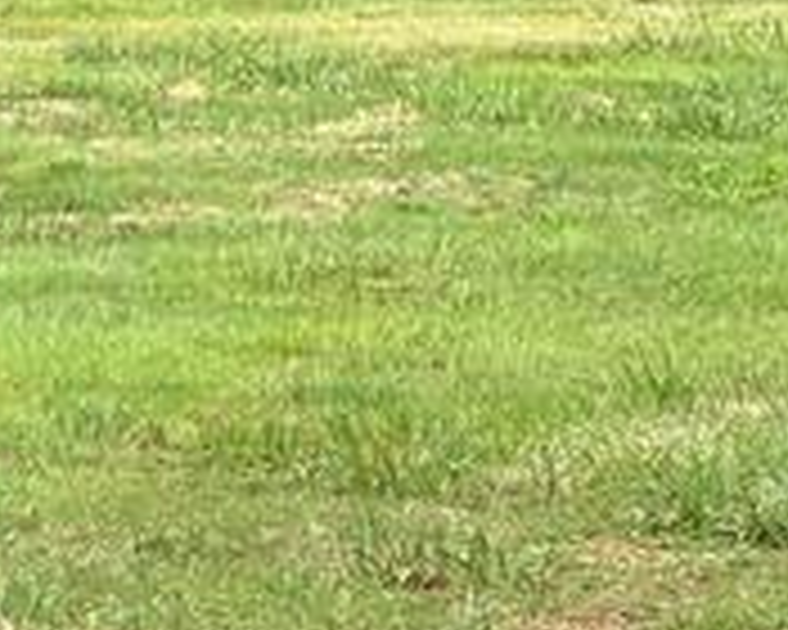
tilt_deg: -0.1
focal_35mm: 441
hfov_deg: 4.3
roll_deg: +1.6
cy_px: 378
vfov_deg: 3.5
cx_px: -1427
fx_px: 10285
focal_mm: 9
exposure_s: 1/113
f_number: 2.8
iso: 32
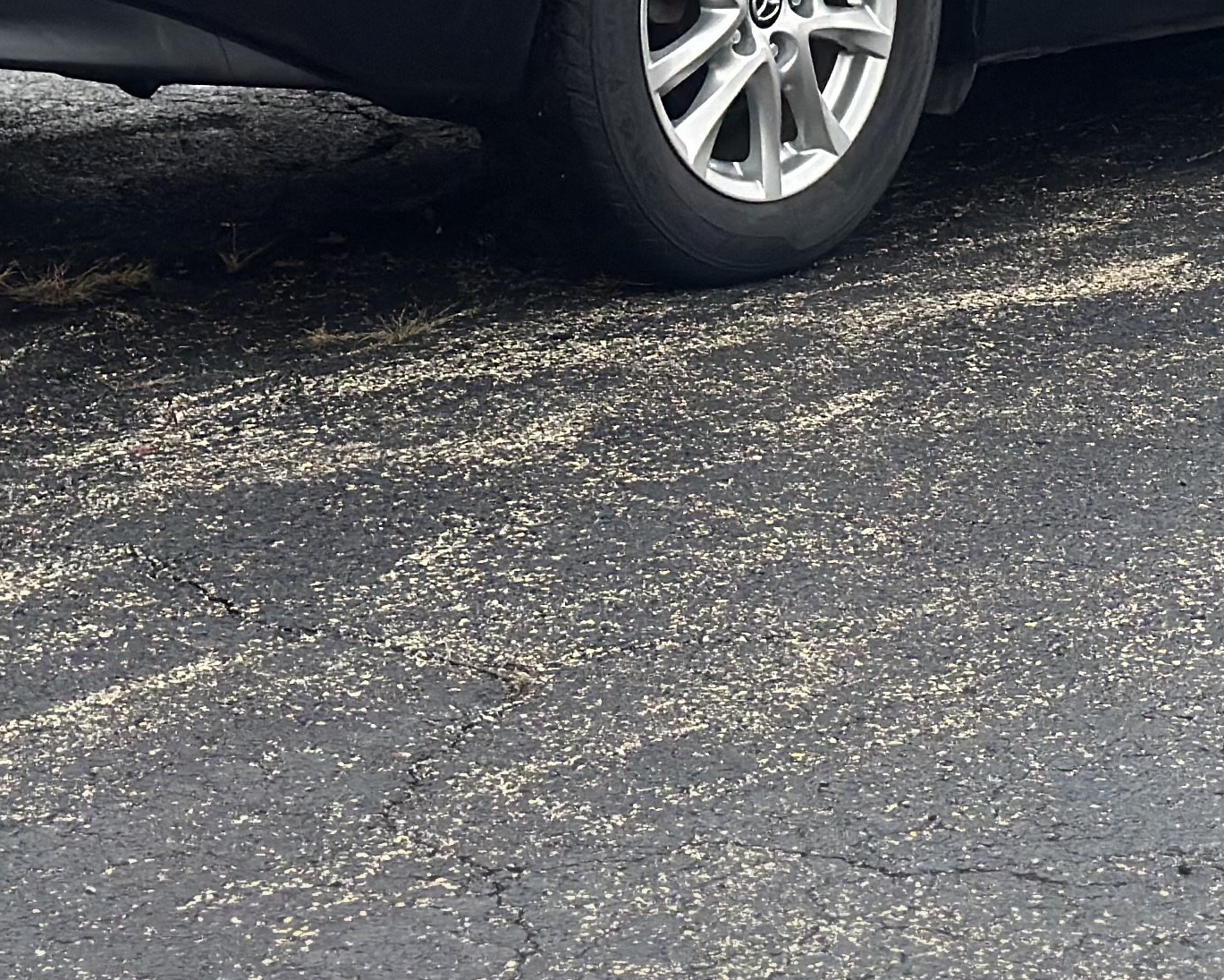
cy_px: -367
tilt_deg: -2.2
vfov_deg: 10.9
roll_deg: -1.0
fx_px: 4999
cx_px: 640
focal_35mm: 138
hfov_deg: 14.0
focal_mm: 6.86
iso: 320
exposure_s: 1/60
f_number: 1.78
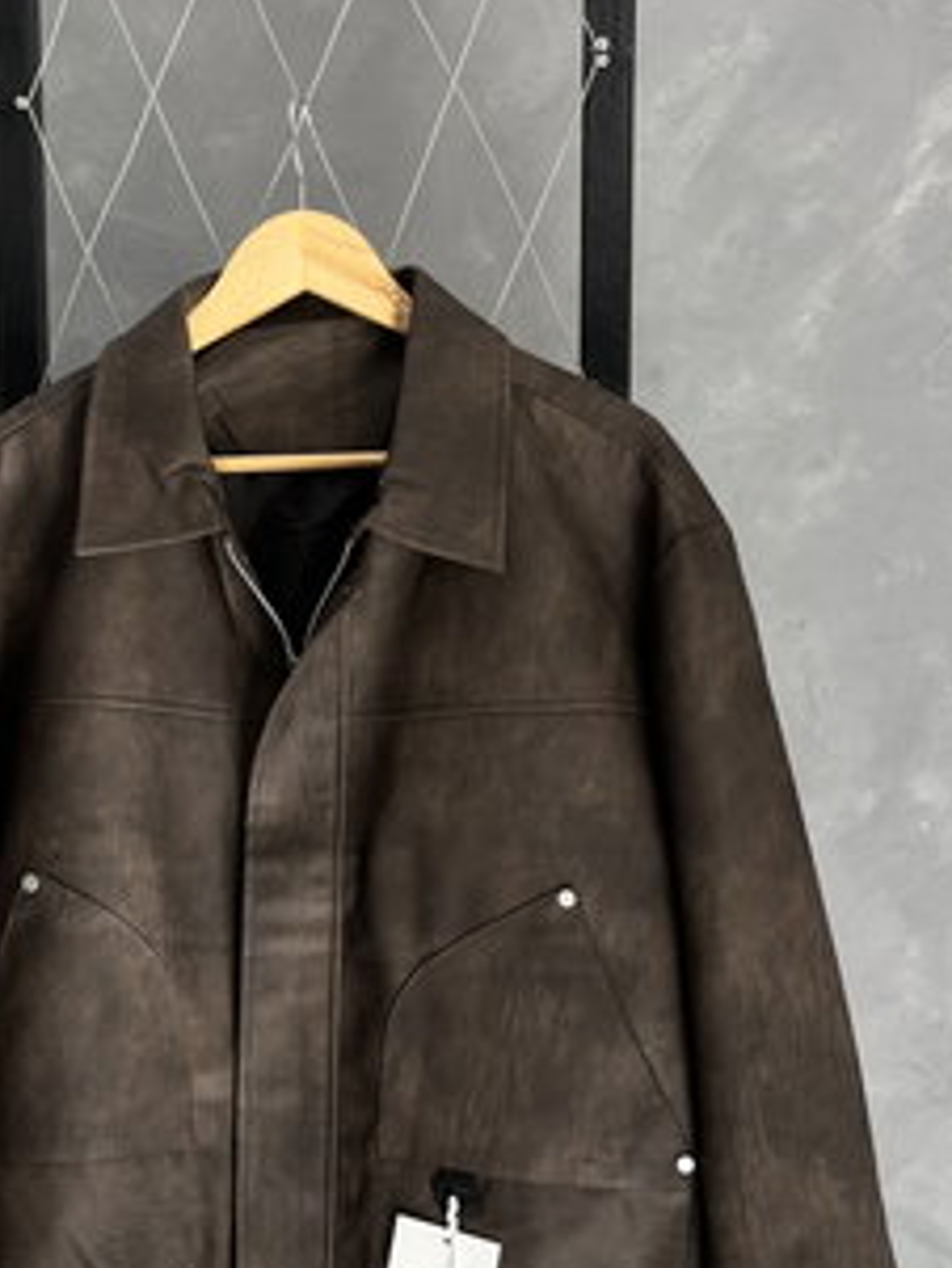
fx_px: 1686
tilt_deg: -4.5
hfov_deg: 31.3
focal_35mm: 46
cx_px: 333
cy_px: 798
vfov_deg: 40.9
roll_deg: +1.2
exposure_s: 1/121
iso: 64
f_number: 1.6
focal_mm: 5.1
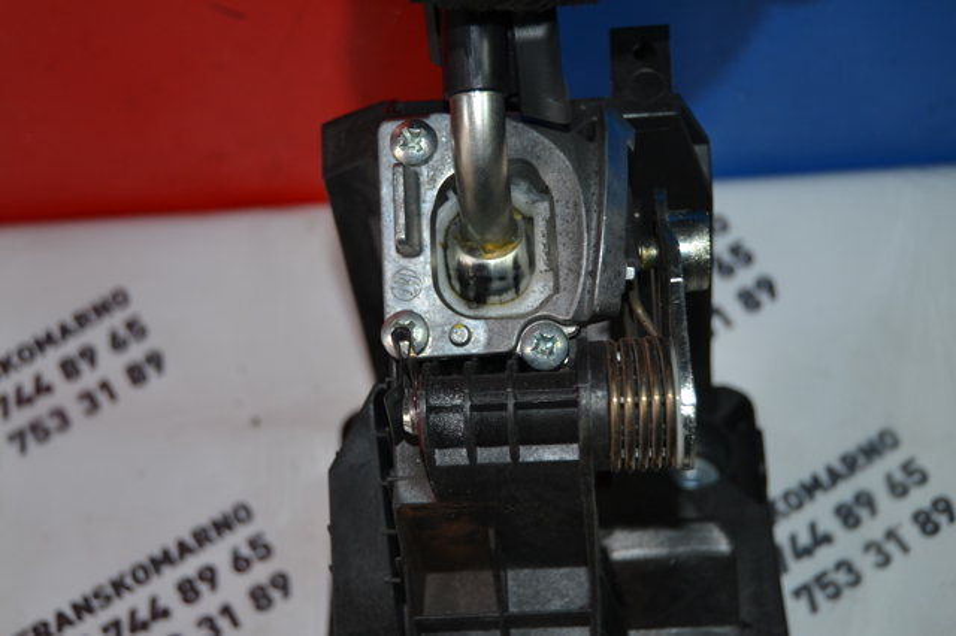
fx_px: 1513
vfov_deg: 23.8
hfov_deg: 35.1
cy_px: 318
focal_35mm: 57
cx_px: 478
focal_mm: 38
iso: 400
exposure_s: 1/60
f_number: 4.8
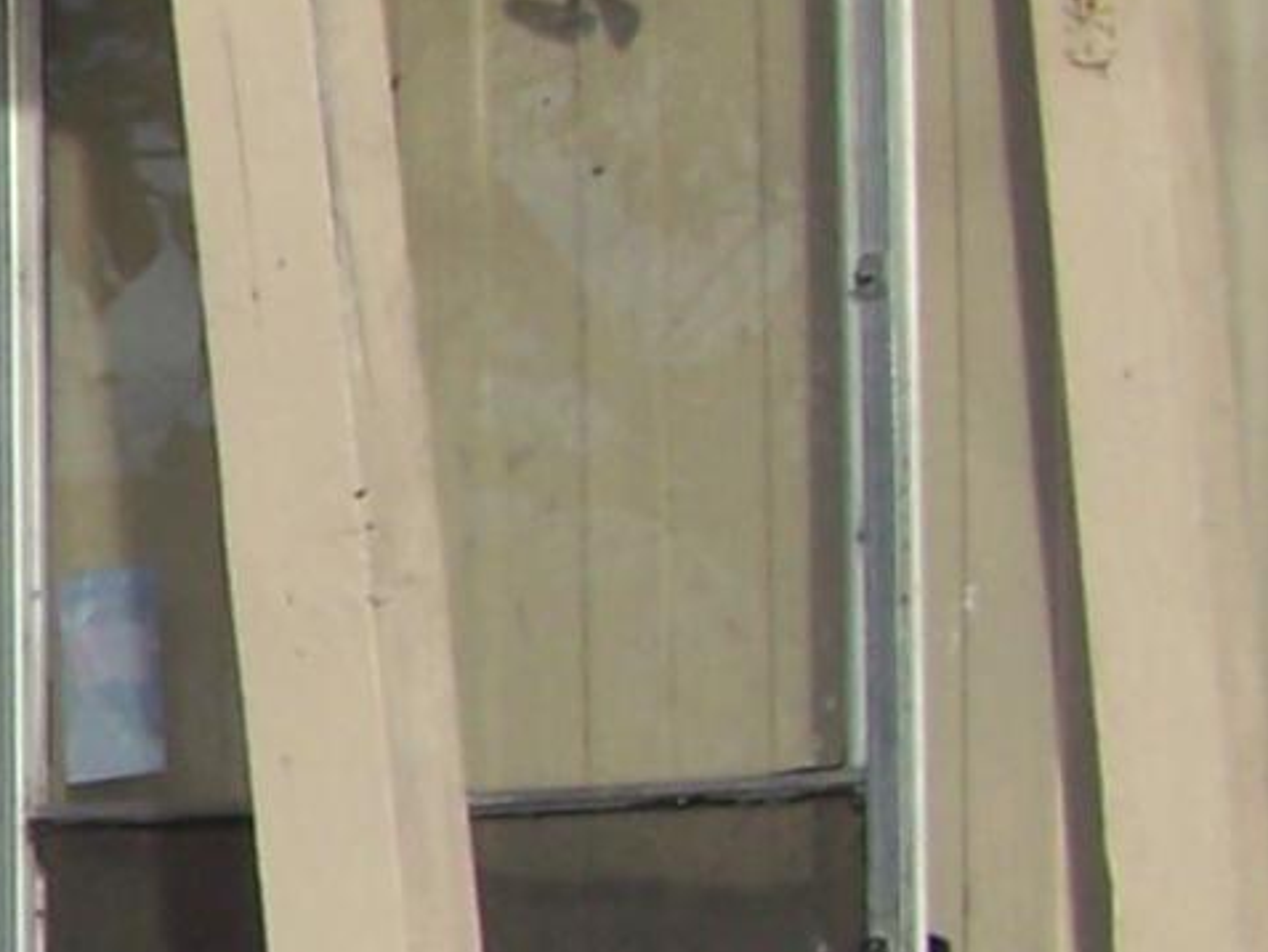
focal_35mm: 239
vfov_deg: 6.2
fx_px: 8757
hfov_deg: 7.8
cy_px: 412
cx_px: -1651
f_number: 4
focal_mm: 6.3
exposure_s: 1/320
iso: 64
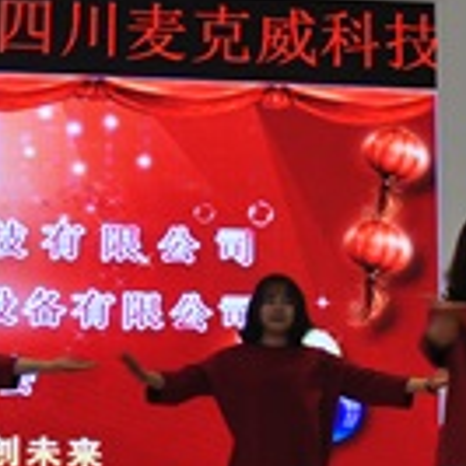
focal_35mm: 103
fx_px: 1569
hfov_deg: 16.7
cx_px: 53
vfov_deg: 16.8
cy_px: 140
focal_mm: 18
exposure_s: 1/30
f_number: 3.5
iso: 200
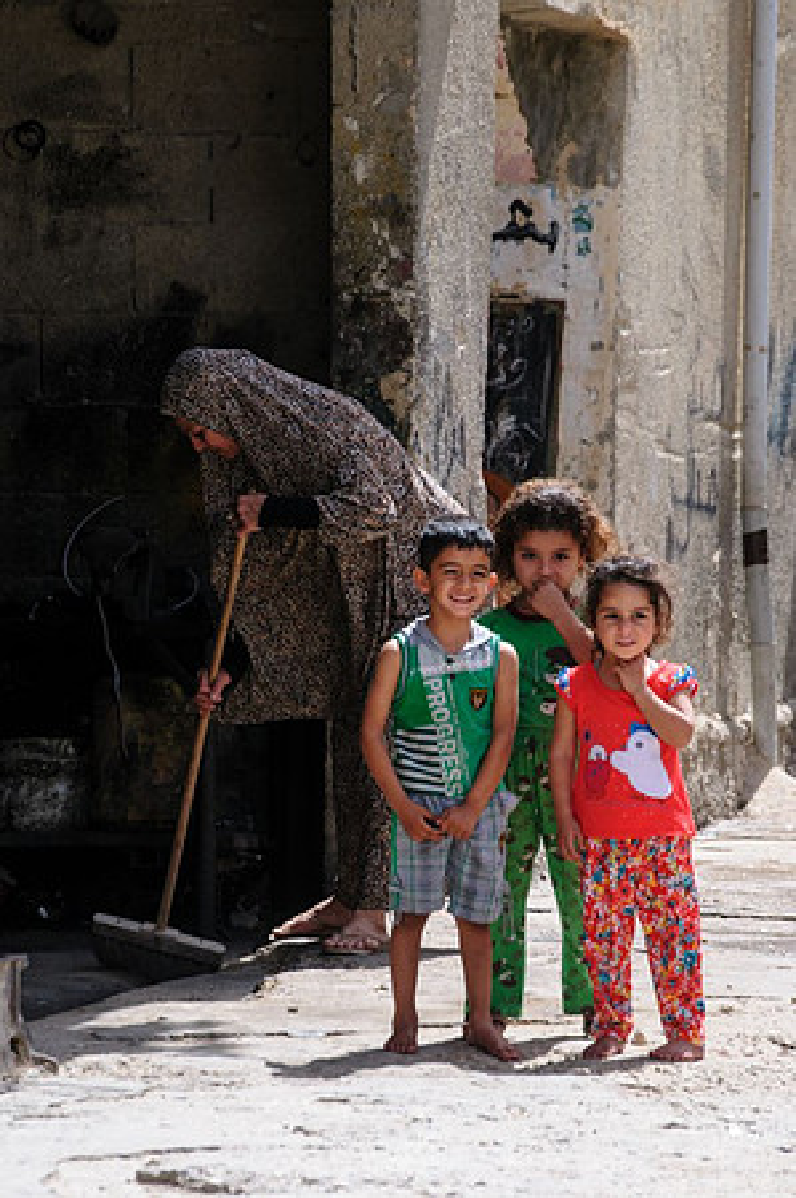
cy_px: 599
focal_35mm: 202
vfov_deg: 10.2
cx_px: 398
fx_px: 6731
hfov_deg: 6.8
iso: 400
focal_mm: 135
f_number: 9.5
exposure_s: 1/350
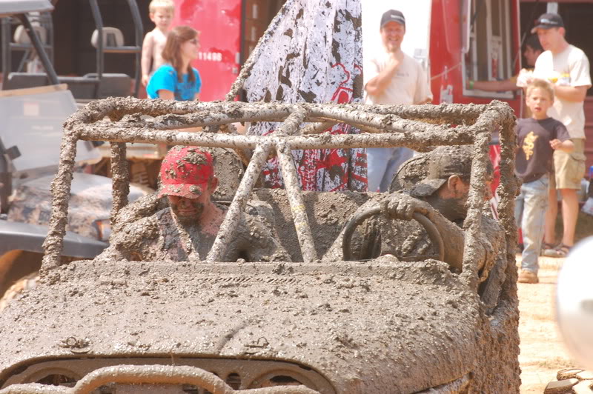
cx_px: 296
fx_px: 3827
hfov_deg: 8.9
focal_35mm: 232
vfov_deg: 5.9
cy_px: 197
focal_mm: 155
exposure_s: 1/200
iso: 400
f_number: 13
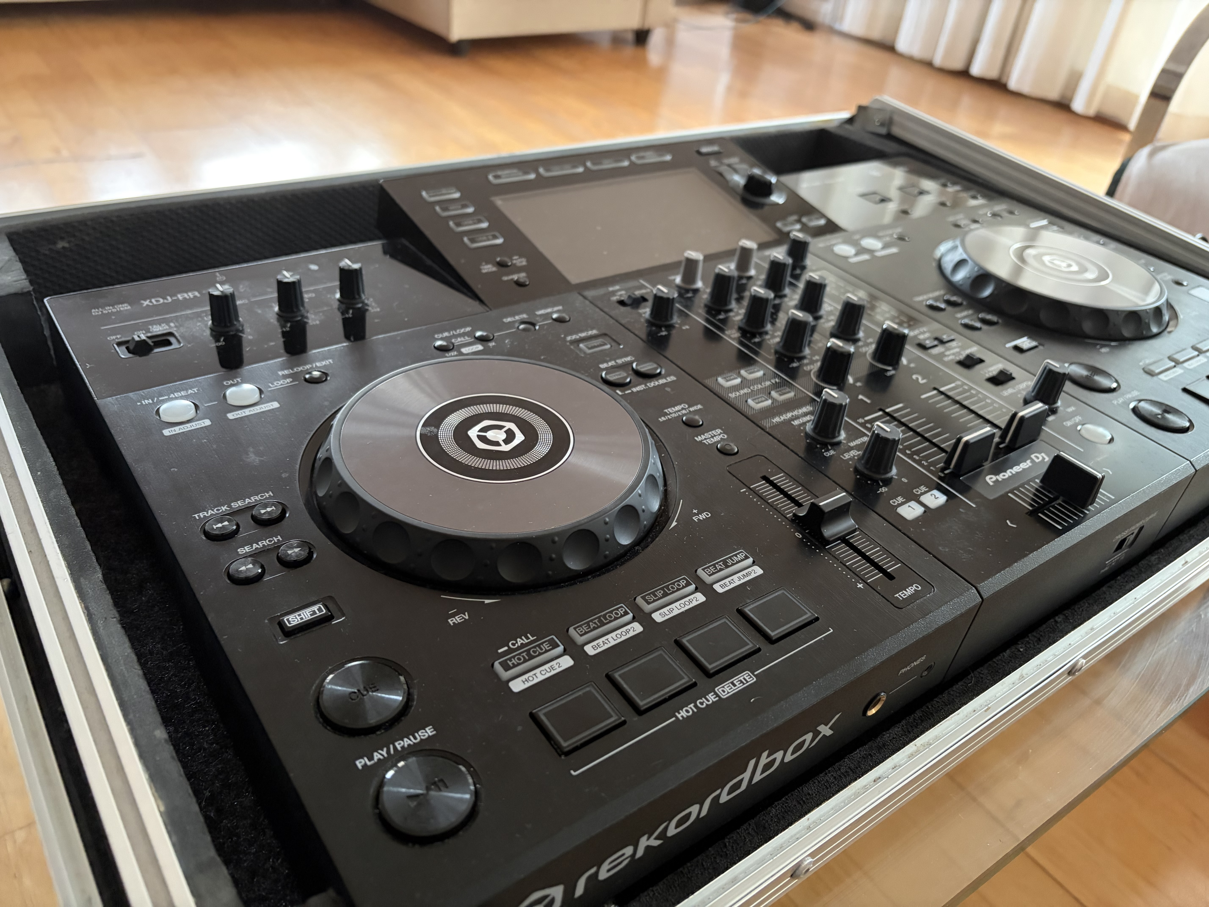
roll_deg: -7.3
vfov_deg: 53.1
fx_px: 908
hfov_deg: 67.3
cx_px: 604
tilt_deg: -35.2
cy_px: 454
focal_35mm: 26
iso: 640
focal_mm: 5.96
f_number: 1.6
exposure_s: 1/30
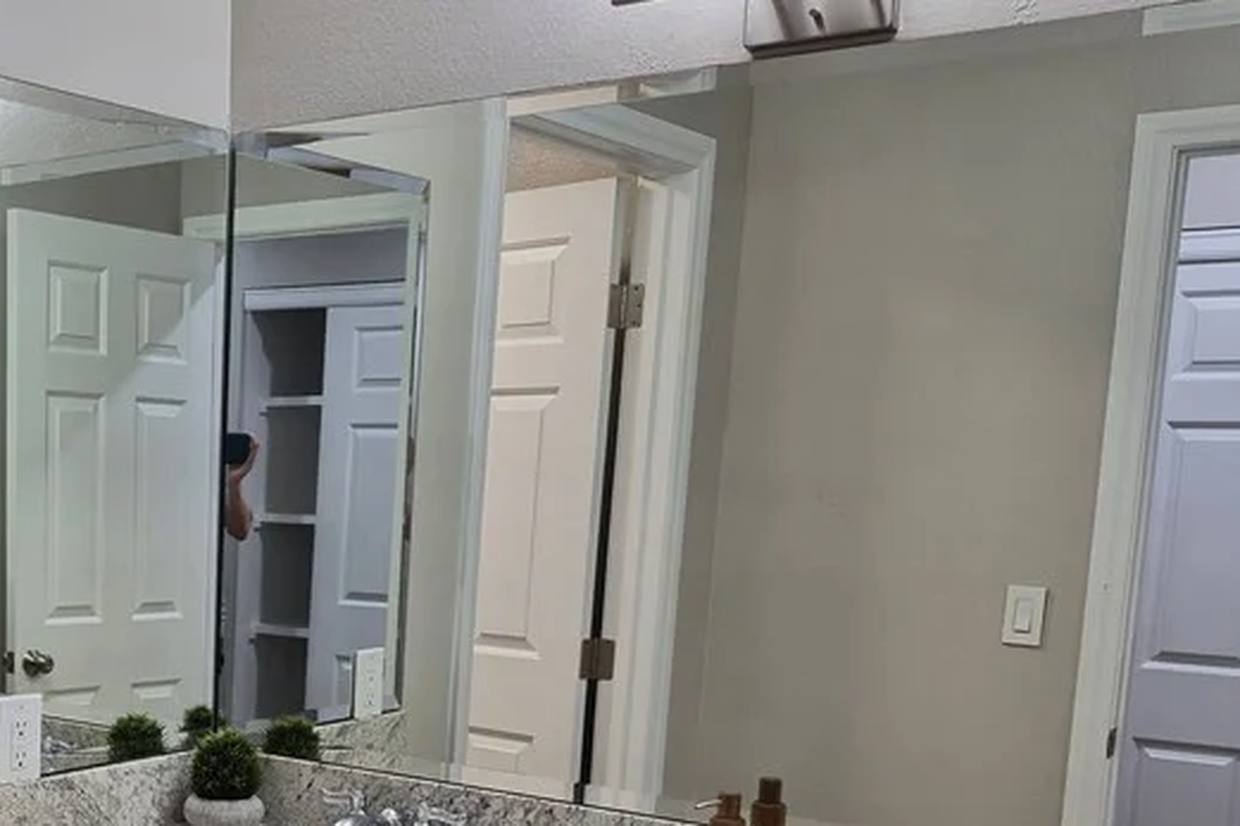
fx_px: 1618
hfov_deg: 38.6
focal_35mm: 47
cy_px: 743
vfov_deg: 27.6
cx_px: 88
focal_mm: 5.4
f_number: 1.8
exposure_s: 1/120
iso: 200
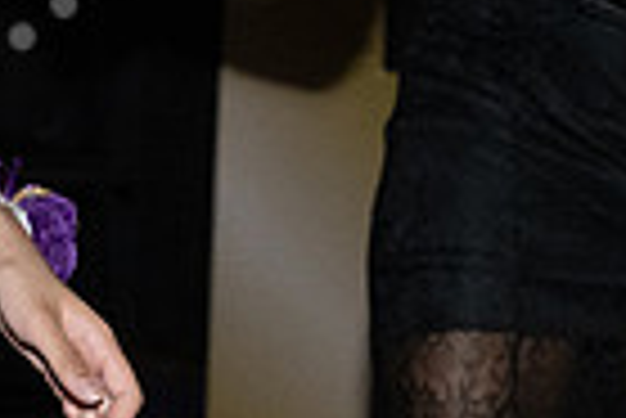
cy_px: -317
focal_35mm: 250
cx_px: -212
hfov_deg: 8.1
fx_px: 4352
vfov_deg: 5.4
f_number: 5.6
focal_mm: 60
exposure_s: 1/125
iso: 6400
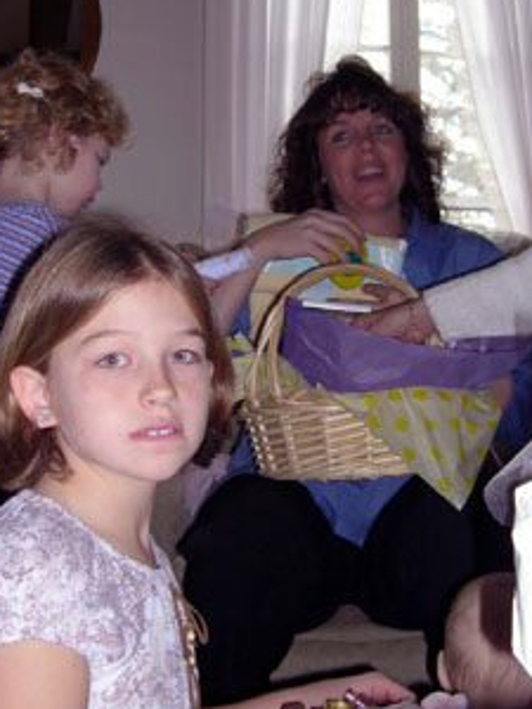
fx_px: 1168
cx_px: 291
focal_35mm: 57
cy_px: 329
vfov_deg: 33.8
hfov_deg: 25.6
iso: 100
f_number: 2.8
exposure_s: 1/60
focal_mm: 8
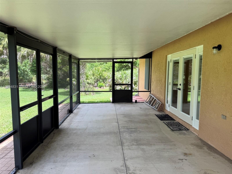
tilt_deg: -4.3
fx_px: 161
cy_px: 87
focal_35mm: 24
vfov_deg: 56.8
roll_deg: -1.2
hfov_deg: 71.6
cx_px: 116
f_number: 1.78
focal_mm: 6.76
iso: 80
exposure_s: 1/517
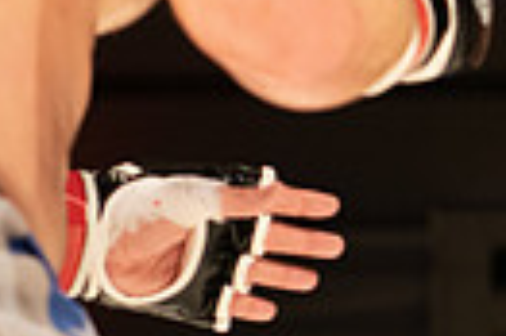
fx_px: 4366
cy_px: 75
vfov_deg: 4.4
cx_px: 865
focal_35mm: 311
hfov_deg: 6.5
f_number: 2.8
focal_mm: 70
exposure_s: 1/1000
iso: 1600
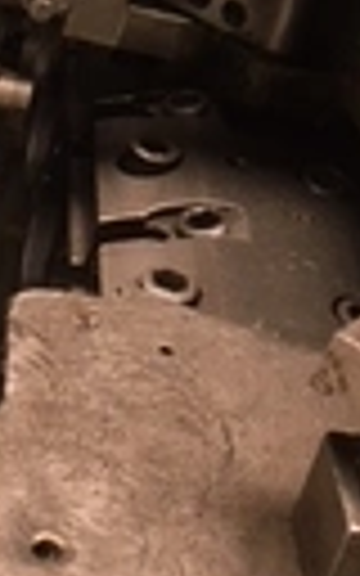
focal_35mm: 96
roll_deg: -20.4
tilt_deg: -15.2
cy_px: -112
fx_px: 1507
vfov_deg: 20.3
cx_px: 428
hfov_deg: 13.3
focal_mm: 4.15
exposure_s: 1/33
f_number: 2.2
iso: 100
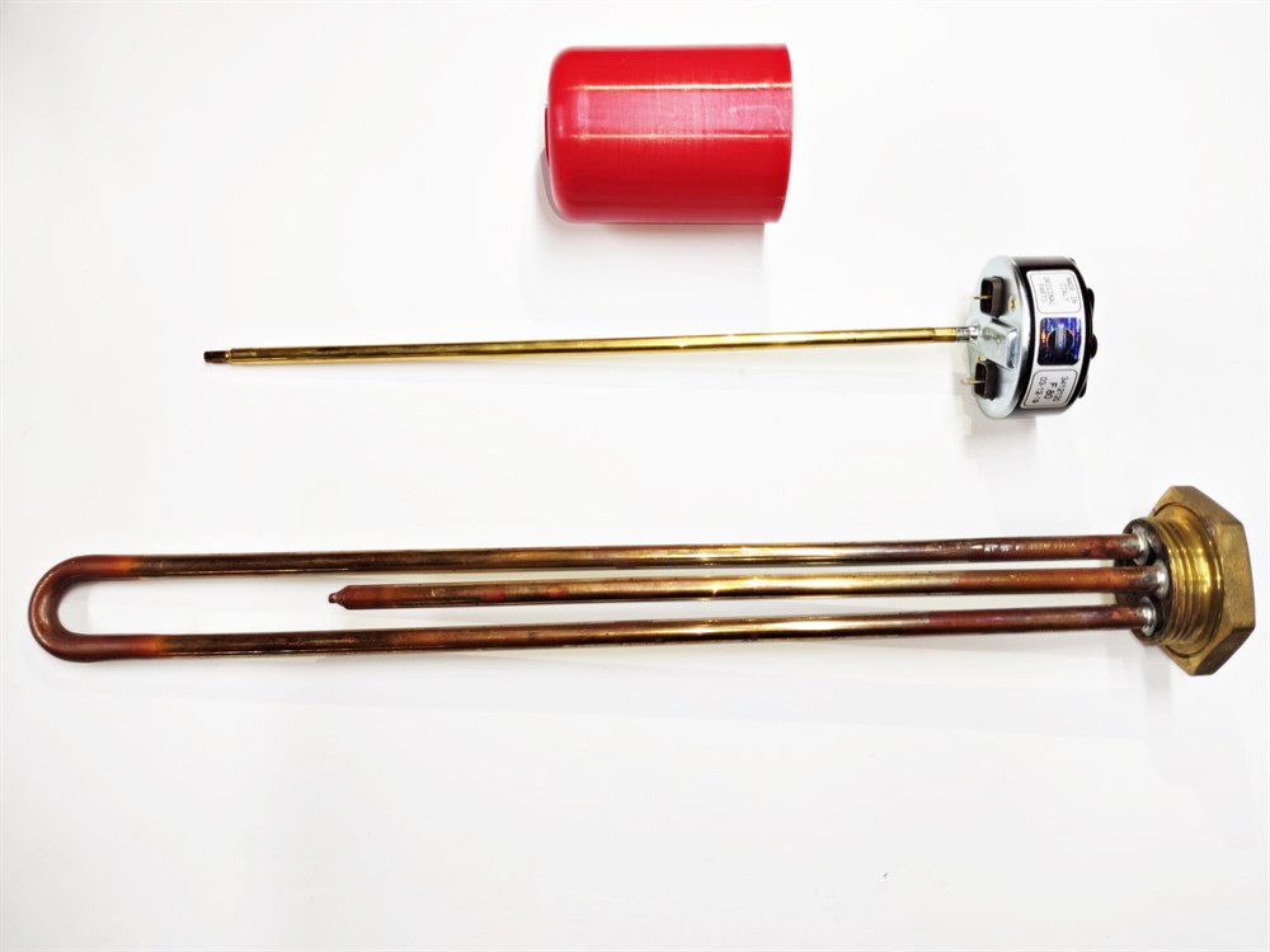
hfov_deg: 67.3
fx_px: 954
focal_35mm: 26
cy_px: 476
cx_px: 635
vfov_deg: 53.1
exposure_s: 1/33
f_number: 1.79
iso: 196
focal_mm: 4.74
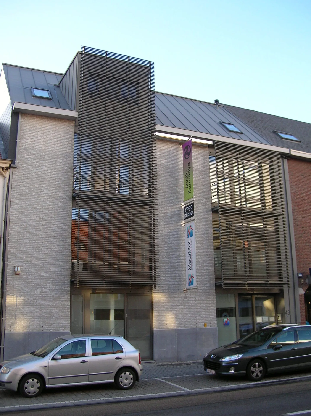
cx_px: 156
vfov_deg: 51.4
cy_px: 208
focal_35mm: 36
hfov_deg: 39.6
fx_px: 432
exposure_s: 1/114
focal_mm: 6
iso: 50
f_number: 2.7
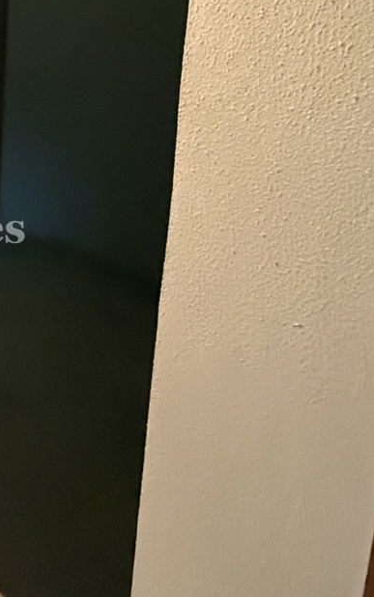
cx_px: -220
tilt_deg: -11.6
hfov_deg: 22.0
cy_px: 19
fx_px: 750
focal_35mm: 46
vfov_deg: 39.1
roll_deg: +1.0
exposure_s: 1/50
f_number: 2.2
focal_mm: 2.22
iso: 1250
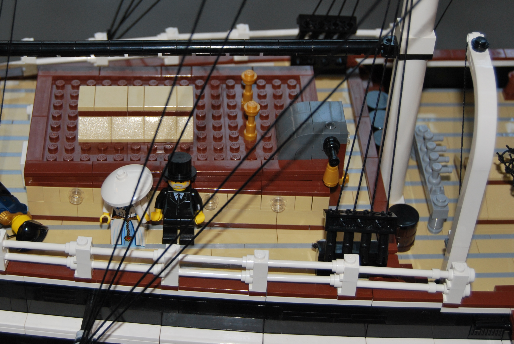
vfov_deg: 17.7
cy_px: 95
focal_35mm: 77
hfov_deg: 26.3
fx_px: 1097
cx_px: 184
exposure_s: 1/60
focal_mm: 35
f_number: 4.8
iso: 200
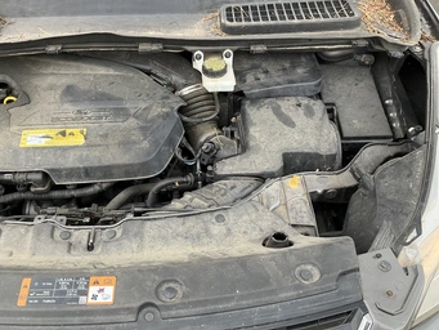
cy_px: 165
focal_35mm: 34
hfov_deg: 53.7
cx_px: 184
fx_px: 431
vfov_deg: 41.8
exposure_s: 1/192
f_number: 1.8
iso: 25
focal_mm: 3
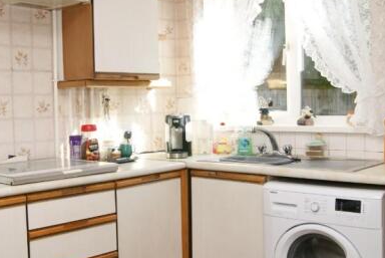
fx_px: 492
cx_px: 158
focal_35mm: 46
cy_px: 116
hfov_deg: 42.5
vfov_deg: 29.3
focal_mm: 18
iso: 400
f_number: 9
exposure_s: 1/80
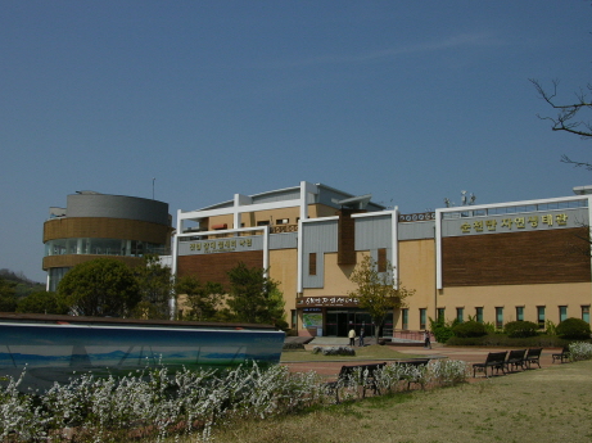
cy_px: 227
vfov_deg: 37.7
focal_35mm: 38
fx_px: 649
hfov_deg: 49.0
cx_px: 295
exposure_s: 1/814
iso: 100
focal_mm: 8.9
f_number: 7.1
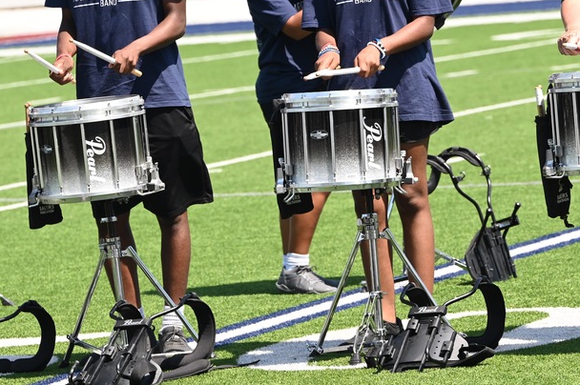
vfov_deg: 4.1
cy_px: 101
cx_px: 331
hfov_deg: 6.1
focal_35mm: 337
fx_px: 5424
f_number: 7.1
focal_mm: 200
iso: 800
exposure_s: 1/1250
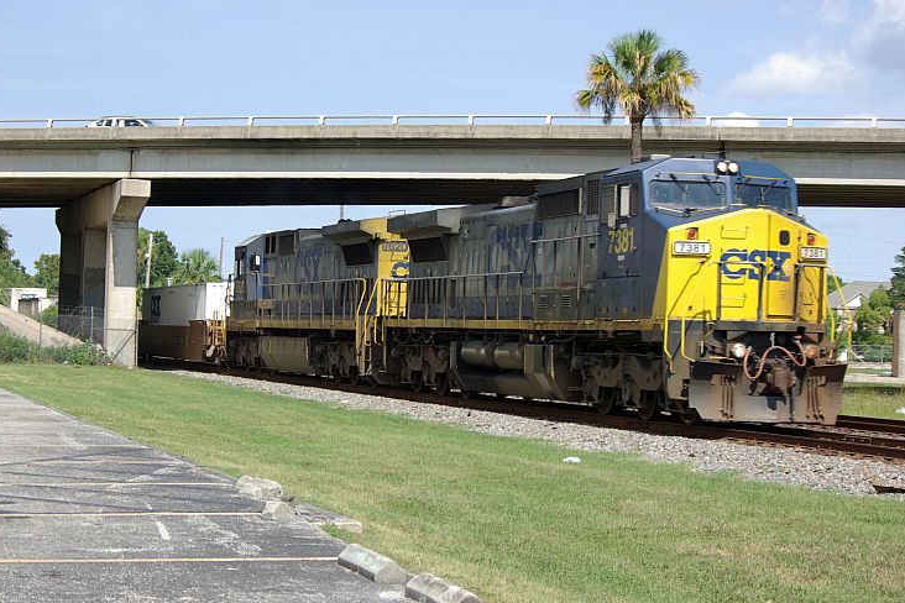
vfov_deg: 16.7
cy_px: 319
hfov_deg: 24.8
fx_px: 2061
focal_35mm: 82
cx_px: 419
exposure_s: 1/250
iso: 100
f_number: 6.7
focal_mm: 50
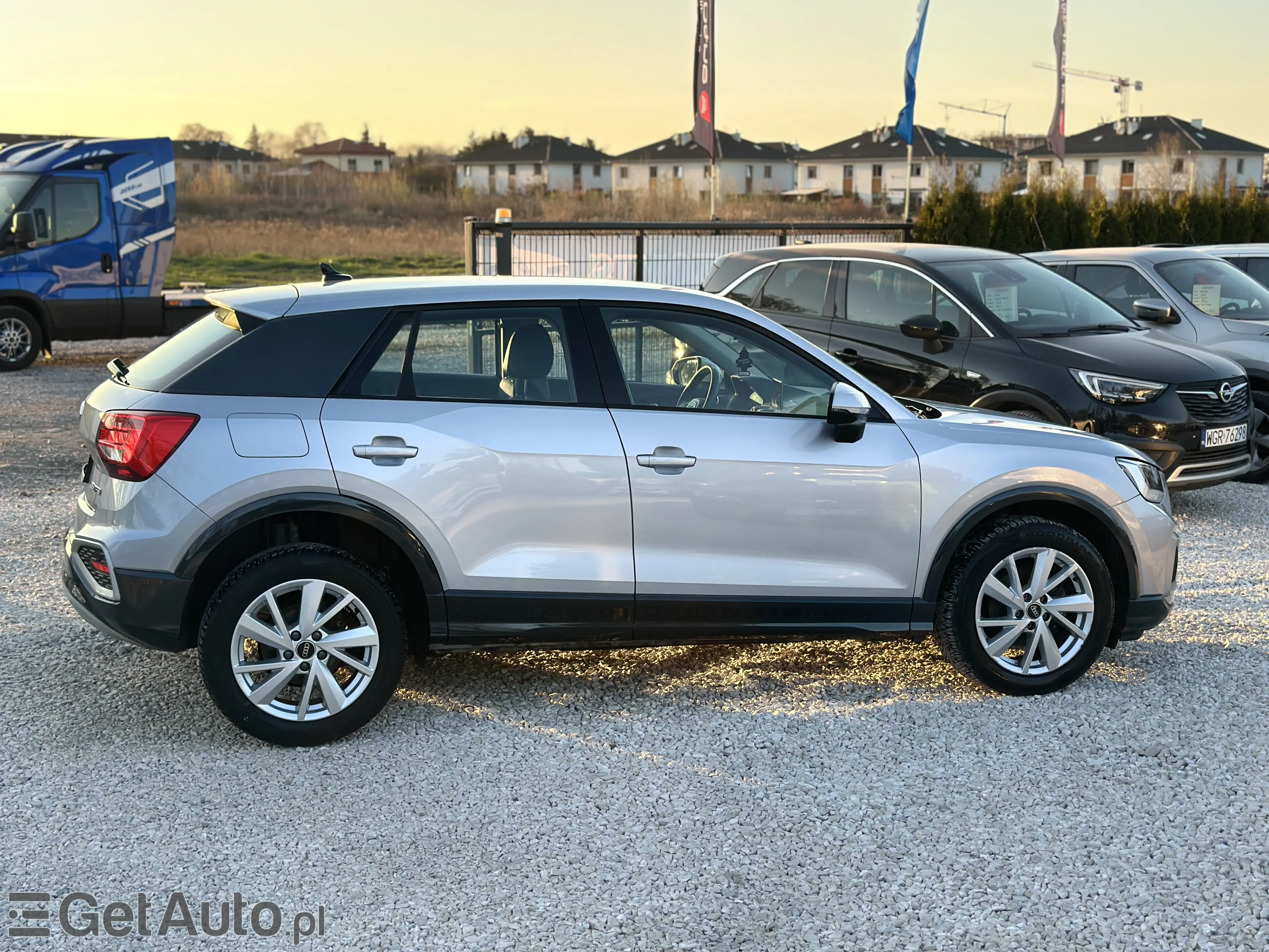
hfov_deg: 39.7
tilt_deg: -7.8
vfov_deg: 30.3
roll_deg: +0.4
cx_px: 634
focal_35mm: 48
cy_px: 476
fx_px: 1760
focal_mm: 6.86
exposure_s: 1/552
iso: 80
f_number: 1.78
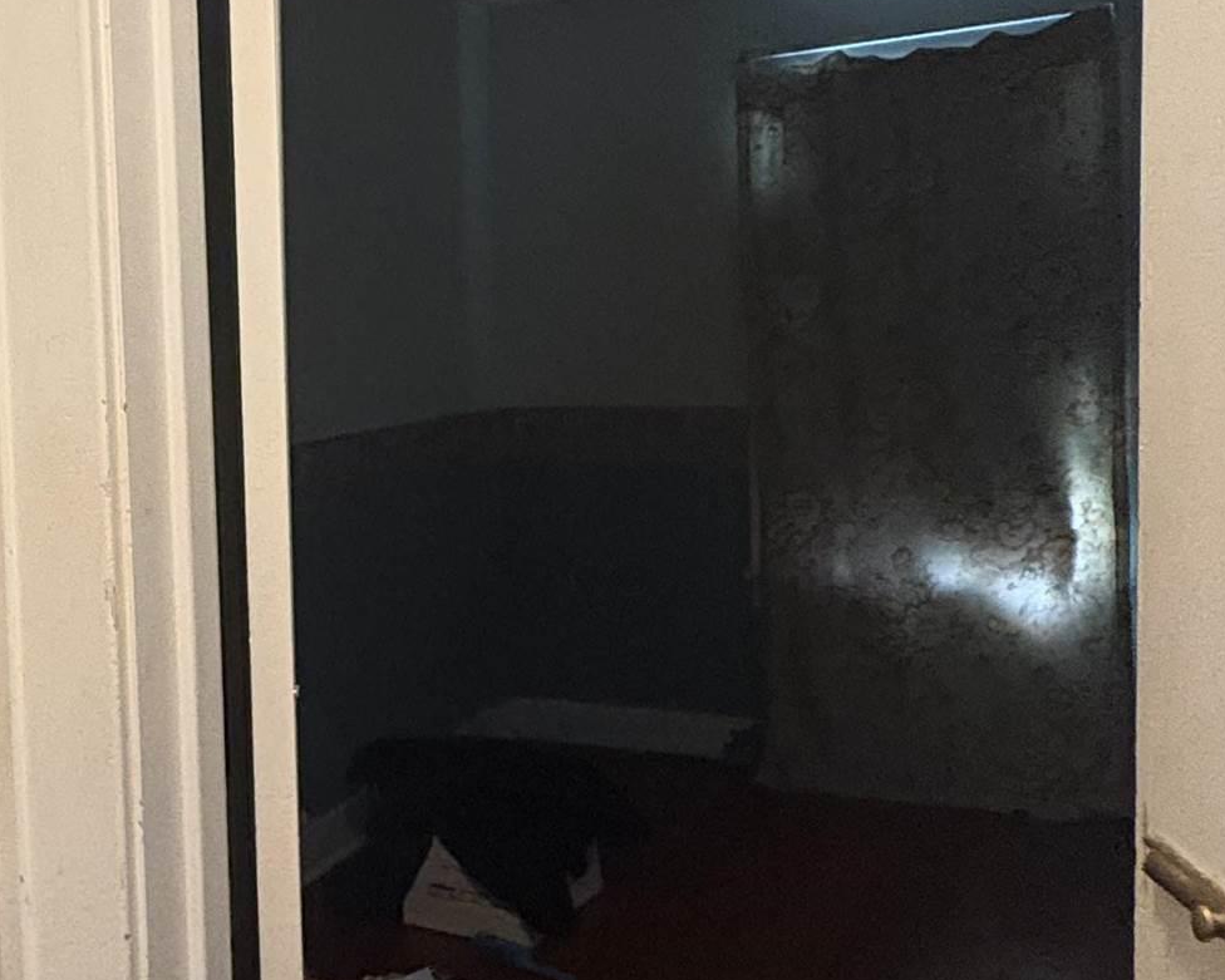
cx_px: -25
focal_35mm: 43
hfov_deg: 37.8
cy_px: 445
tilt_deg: -3.5
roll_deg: +3.8
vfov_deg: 34.9
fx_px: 1559
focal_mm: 2.22
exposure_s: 1/60
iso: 800
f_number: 2.2
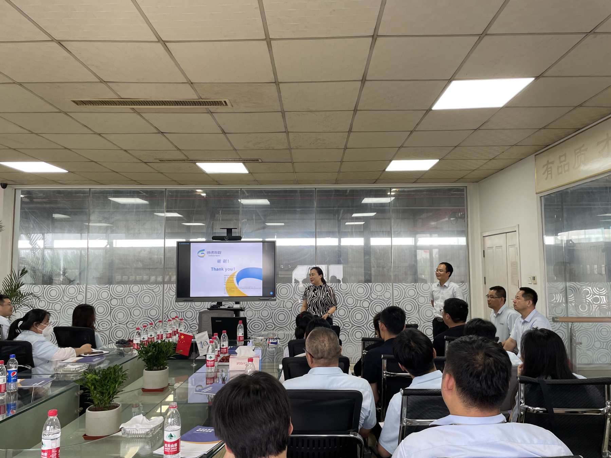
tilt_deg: +4.9
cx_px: 306
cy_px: 229
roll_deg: +0.6
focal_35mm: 26
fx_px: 459
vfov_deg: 53.1
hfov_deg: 67.3
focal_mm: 4.2
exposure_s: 1/90
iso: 100
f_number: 1.6
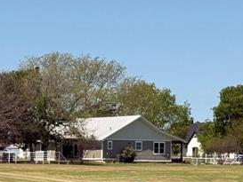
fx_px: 1264
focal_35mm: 180
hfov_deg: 10.9
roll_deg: -0.2
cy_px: 235
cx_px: 28
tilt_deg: -2.3
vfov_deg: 8.2
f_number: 1.78
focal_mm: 6.76
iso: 64
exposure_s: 1/5587
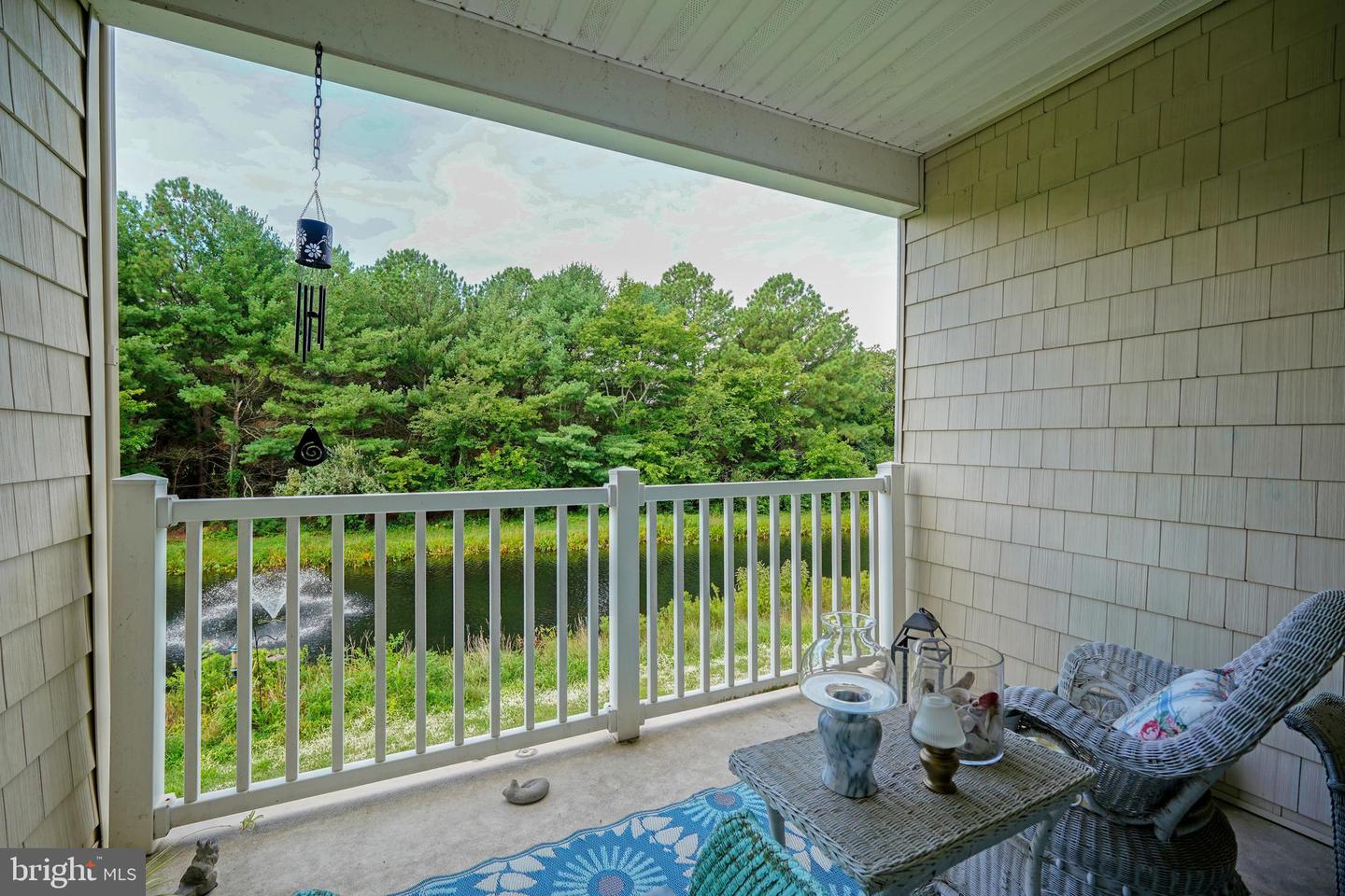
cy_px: 448
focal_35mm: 15
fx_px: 560
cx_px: 672
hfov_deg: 100.4
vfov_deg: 77.3
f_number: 4.5
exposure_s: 1/80
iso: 100
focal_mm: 10
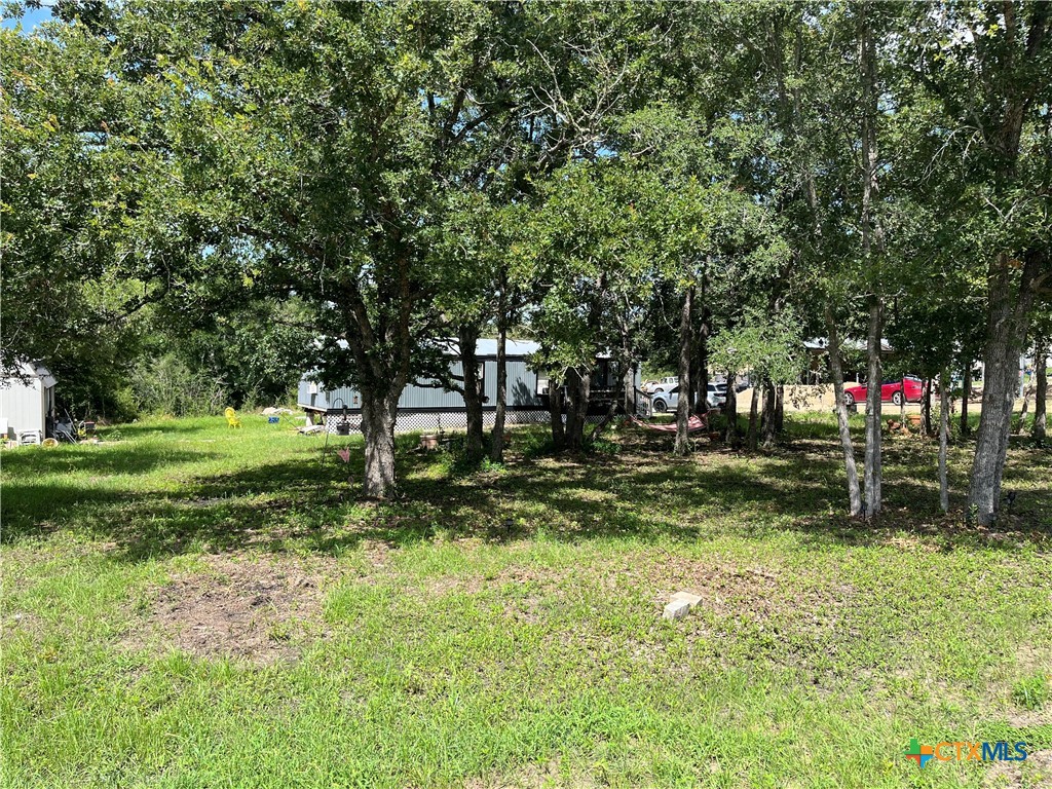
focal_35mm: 26
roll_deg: -0.8
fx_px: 790
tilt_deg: -2.9
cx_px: 526
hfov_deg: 67.3
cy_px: 394
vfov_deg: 53.1
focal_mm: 5.1
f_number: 1.6
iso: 50
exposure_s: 1/1422
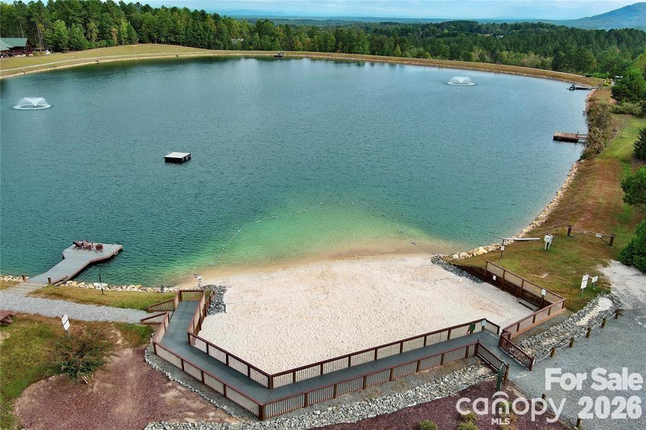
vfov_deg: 44.9
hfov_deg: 63.7
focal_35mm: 29
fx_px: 520
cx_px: 323
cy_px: 215
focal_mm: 10.57
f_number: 2.8
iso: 100
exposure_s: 1/1040
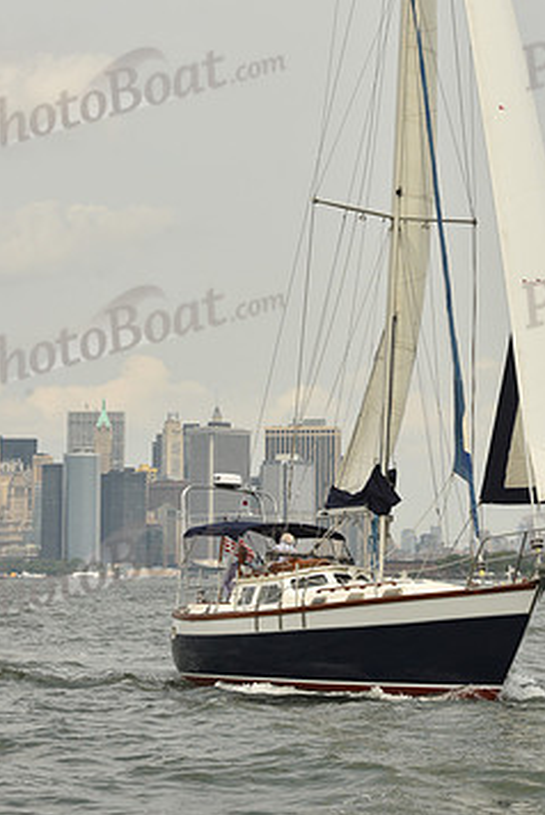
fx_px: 2584
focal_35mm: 114
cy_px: 183
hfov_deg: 12.0
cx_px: 404
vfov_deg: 17.8
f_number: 11
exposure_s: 1/640
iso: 250
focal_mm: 70
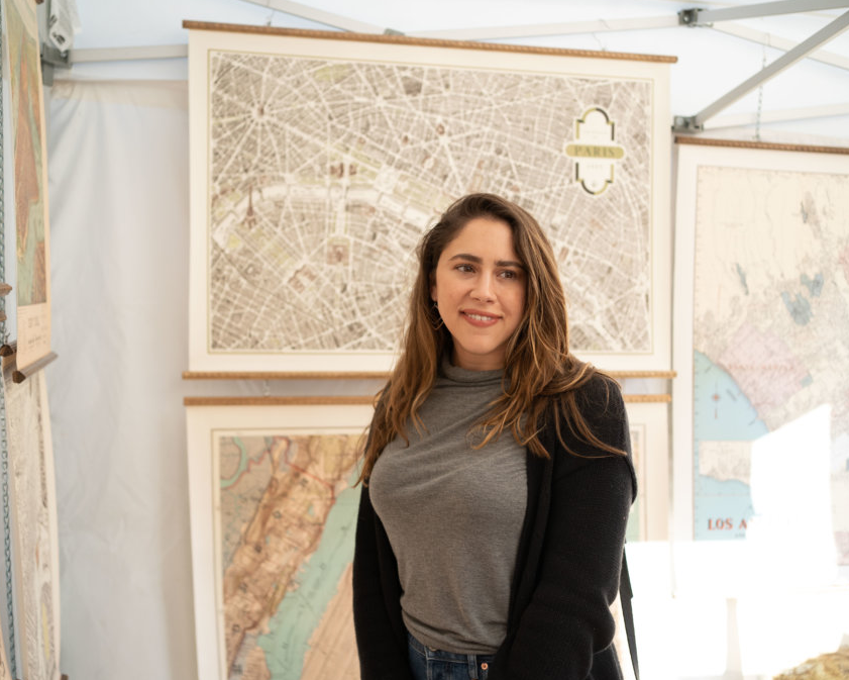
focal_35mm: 40
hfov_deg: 45.8
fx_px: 1005
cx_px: 448
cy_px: 342
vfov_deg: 37.3
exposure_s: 1/1250
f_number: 2.5
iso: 640
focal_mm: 35
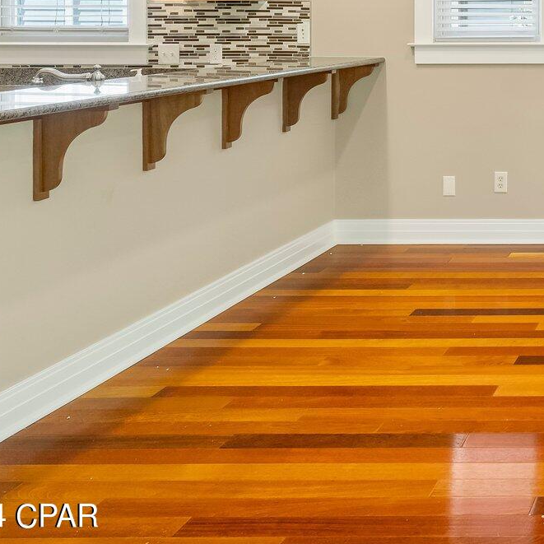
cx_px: 752
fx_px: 926
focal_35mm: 52
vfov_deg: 30.5
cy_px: 6
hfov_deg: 26.4
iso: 640
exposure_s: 1/15
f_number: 8
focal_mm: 19.8
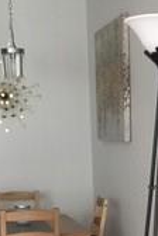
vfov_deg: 17.2
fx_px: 757
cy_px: 266
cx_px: 186
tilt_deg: -9.0
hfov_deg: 11.7
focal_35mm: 115
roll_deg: -0.3
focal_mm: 4.15
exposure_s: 1/20
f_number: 2.2
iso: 200
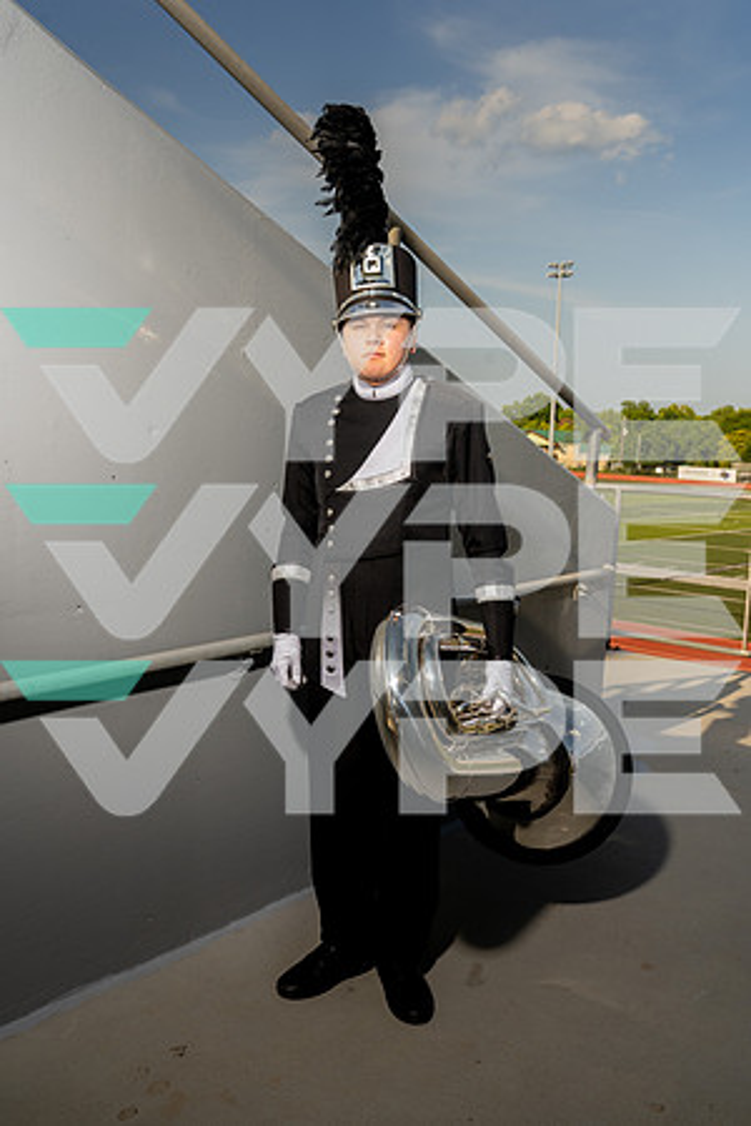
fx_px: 1033
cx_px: 376
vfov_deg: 57.2
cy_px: 563
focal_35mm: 33
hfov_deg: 40.0
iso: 100
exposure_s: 1/250
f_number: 8
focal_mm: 33
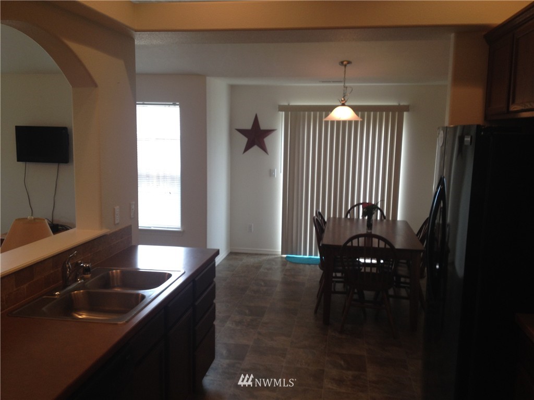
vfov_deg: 40.7
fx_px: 540
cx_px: 267
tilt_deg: -9.3
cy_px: 200
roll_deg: +0.6
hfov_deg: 52.6
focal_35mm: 35
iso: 50
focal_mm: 4.28
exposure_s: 1/24
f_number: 2.4
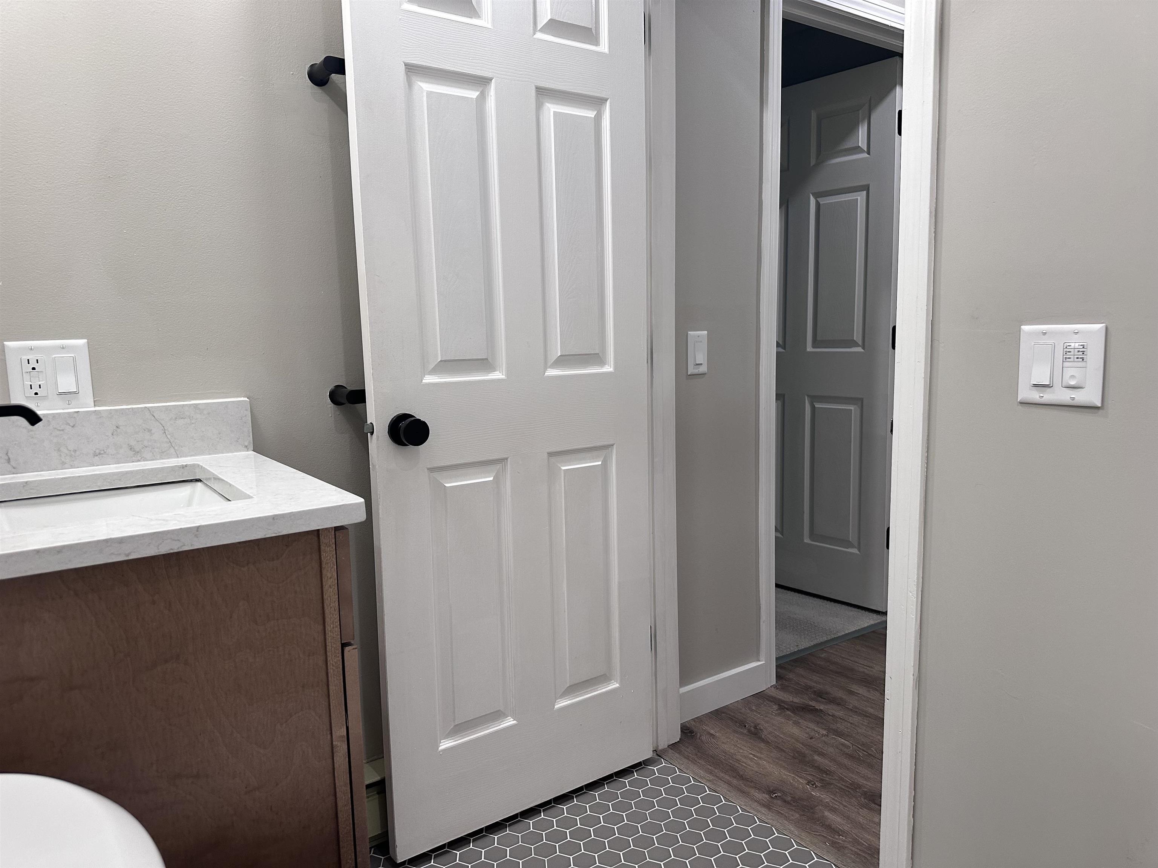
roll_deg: +0.8
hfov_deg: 71.6
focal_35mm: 24
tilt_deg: -6.9
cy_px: 434
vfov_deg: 56.8
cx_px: 579
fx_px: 803
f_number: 1.78
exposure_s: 1/120
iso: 160
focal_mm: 6.86
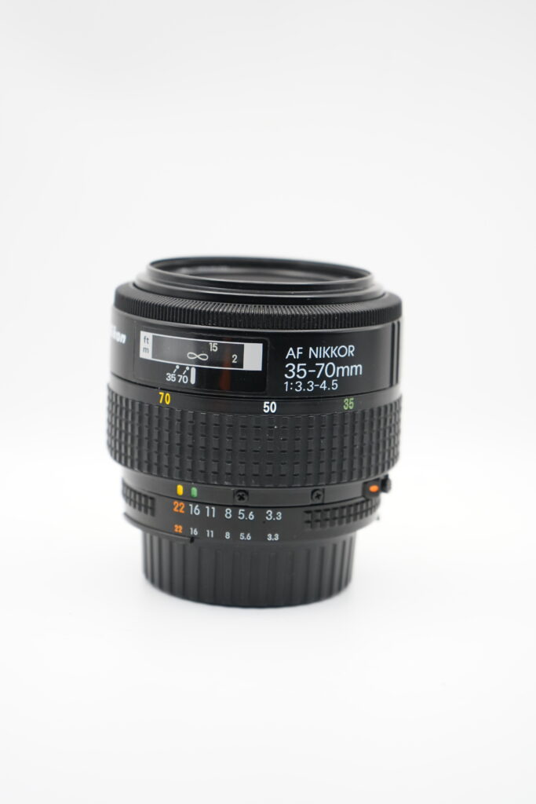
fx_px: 1563
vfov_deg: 28.8
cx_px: 268
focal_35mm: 70
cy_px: 402
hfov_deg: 19.5
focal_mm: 70
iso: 2000
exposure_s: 1/200
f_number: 6.3
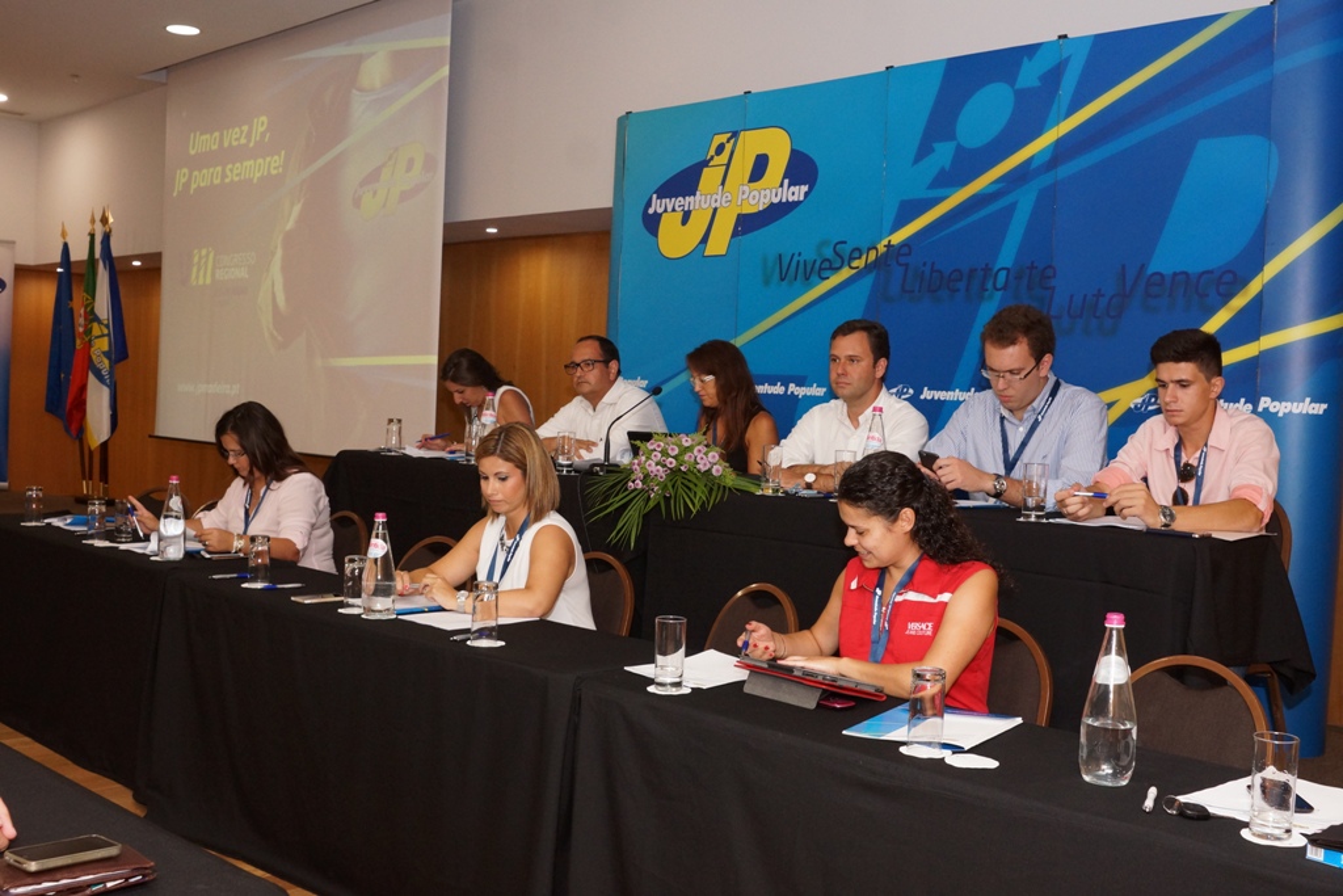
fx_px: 1343
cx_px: 672
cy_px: 448
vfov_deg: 36.9
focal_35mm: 36
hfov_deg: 53.1
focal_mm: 24
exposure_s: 1/60
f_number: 5.6
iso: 800
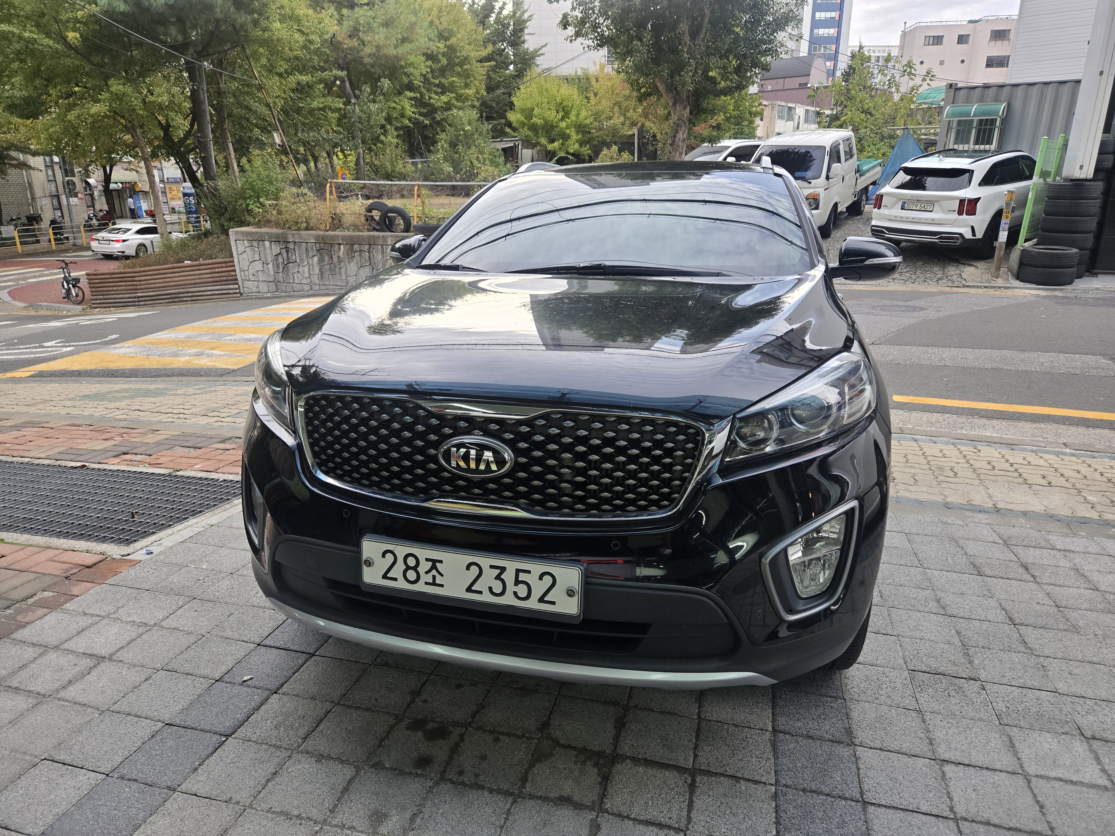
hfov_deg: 73.9
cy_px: 418
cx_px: 558
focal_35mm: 23
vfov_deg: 58.9
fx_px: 741
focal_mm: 5.4
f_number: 1.8
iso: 125
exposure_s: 1/508
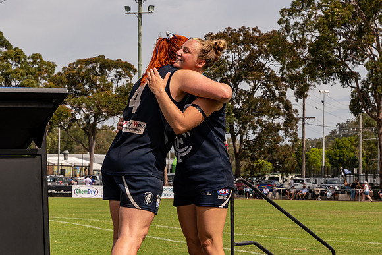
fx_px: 1094
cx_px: 191
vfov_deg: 13.3
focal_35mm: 103
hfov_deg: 19.8
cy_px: 100
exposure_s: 1/800
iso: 200
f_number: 8
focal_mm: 52
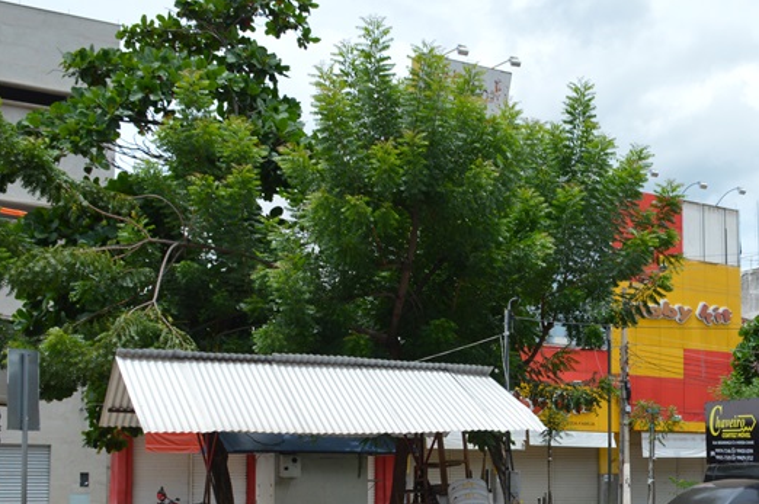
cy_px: 419
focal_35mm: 53
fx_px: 1116
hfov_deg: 36.8
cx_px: 553
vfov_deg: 25.0
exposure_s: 1/250
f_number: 8
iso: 100
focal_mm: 18
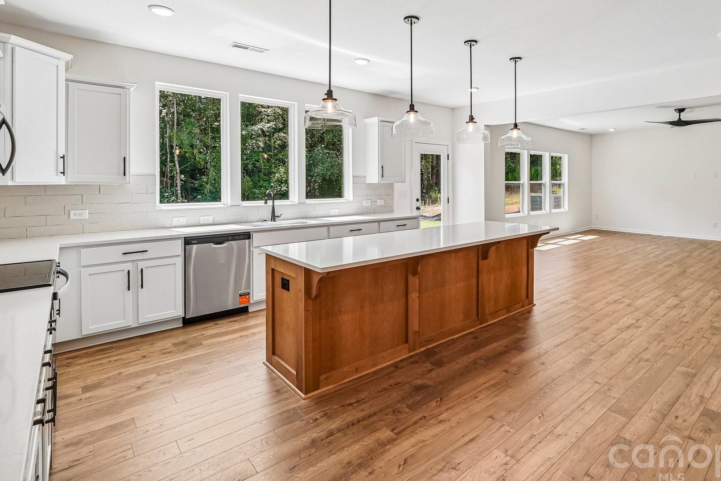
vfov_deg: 63.8
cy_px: 185
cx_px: 420
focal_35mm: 19
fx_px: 380
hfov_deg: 86.2
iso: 200
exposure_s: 1/30
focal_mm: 10
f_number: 8
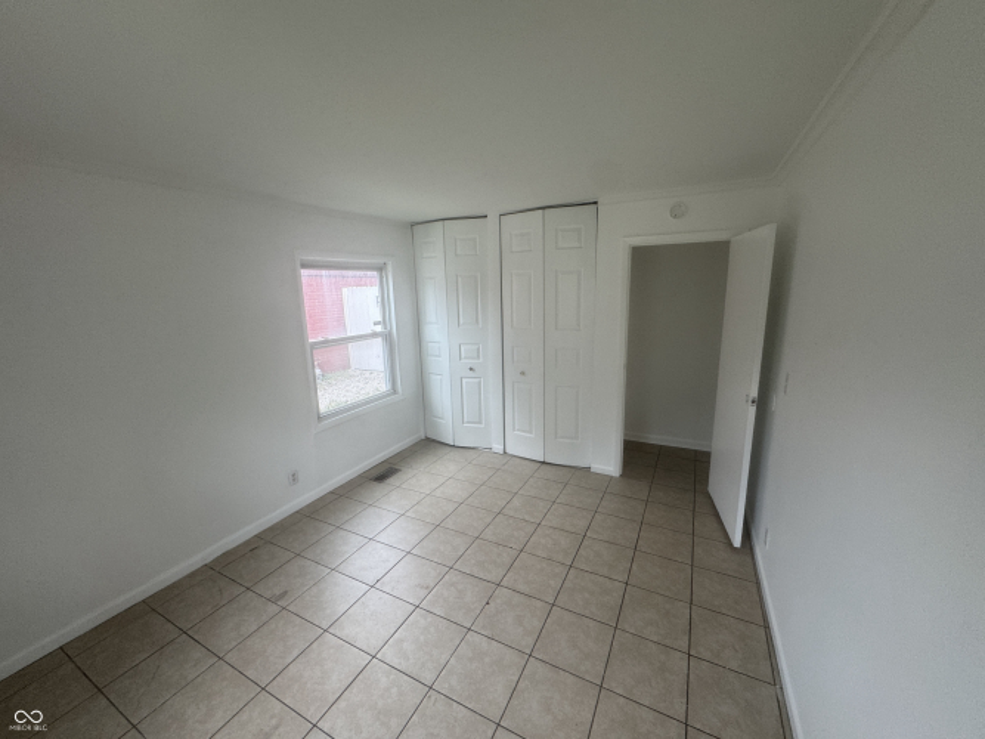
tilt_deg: -12.0
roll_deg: +2.0
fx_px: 398
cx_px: 492
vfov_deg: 85.7
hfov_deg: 102.1
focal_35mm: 14
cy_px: 370
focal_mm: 2.22
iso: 125
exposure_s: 1/99
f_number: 2.2
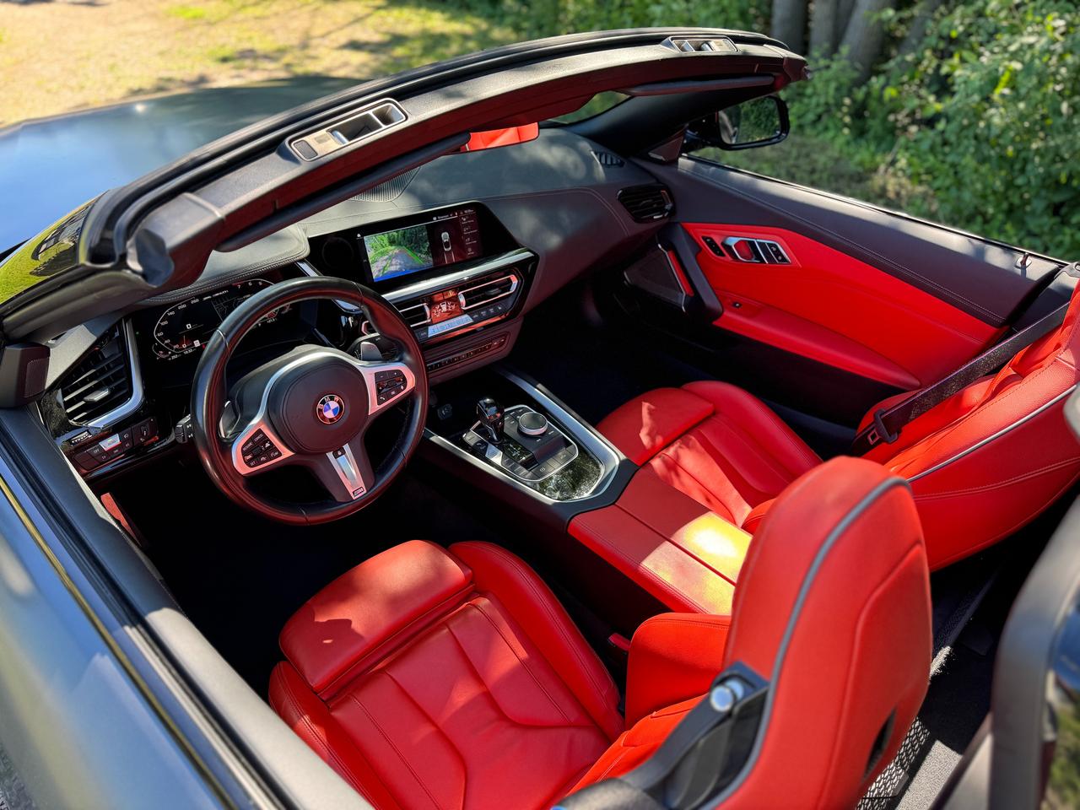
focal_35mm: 24
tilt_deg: -36.7
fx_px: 749
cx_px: 540
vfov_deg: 56.8
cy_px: 405
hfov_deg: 71.6
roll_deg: -2.5
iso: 64
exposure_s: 1/202
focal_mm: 6.76
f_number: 1.78
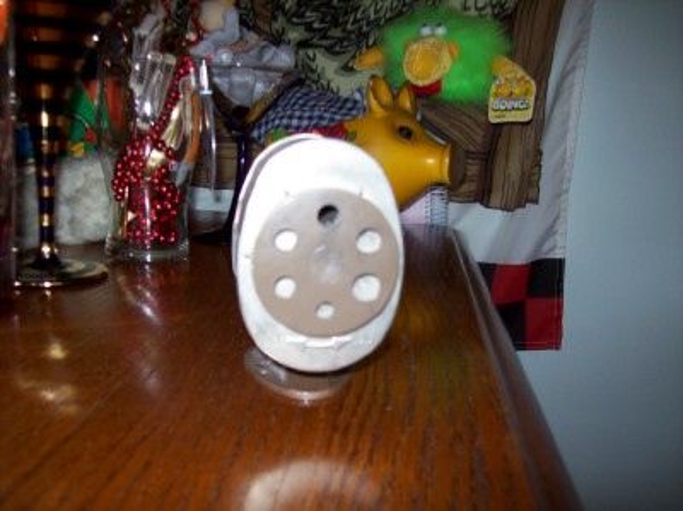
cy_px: 256
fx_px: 709
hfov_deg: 51.4
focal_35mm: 36
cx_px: 342
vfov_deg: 39.6
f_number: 2.7
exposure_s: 1/64
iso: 80
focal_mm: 6
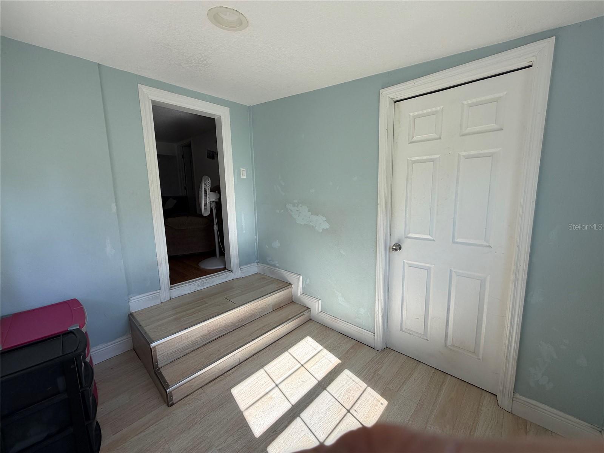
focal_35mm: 14
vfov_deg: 85.7
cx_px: 302
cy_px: 226
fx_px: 244
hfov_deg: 102.1
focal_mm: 2.22
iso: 50
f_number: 2.2
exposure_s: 1/191
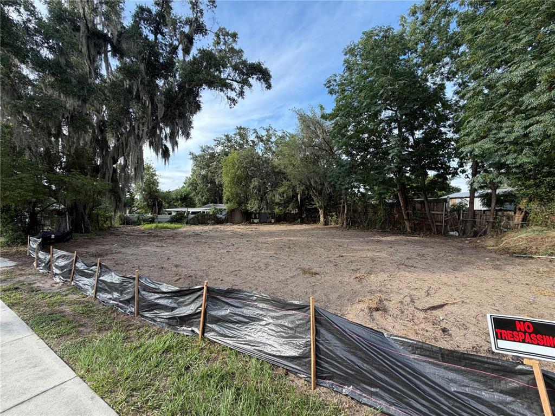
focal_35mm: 14
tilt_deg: +2.0
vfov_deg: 85.7
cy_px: 208
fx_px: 224
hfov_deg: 102.1
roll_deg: -0.7
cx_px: 278
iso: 50
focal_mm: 2.22
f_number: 2.2
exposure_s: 1/408
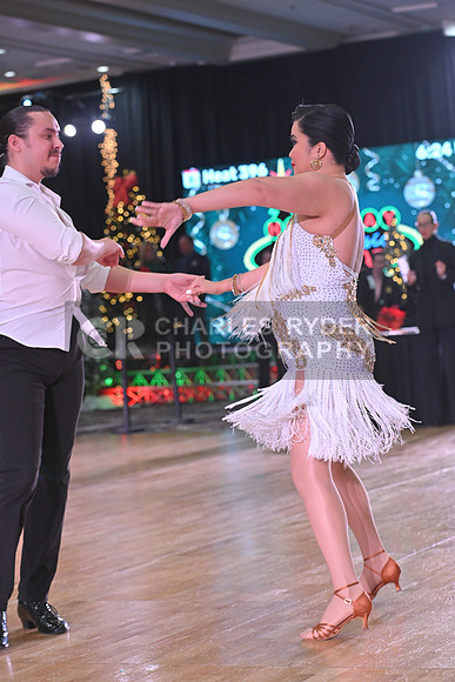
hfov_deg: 14.4
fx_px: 1800
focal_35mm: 95
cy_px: 341
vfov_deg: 21.5
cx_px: 228
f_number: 5
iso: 2500
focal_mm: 95
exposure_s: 1/320
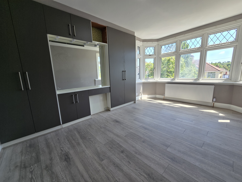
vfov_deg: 89.9
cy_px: 91
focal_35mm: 13
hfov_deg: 106.2
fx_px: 91
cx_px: 121
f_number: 2.2
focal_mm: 2.2
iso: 50
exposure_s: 1/236
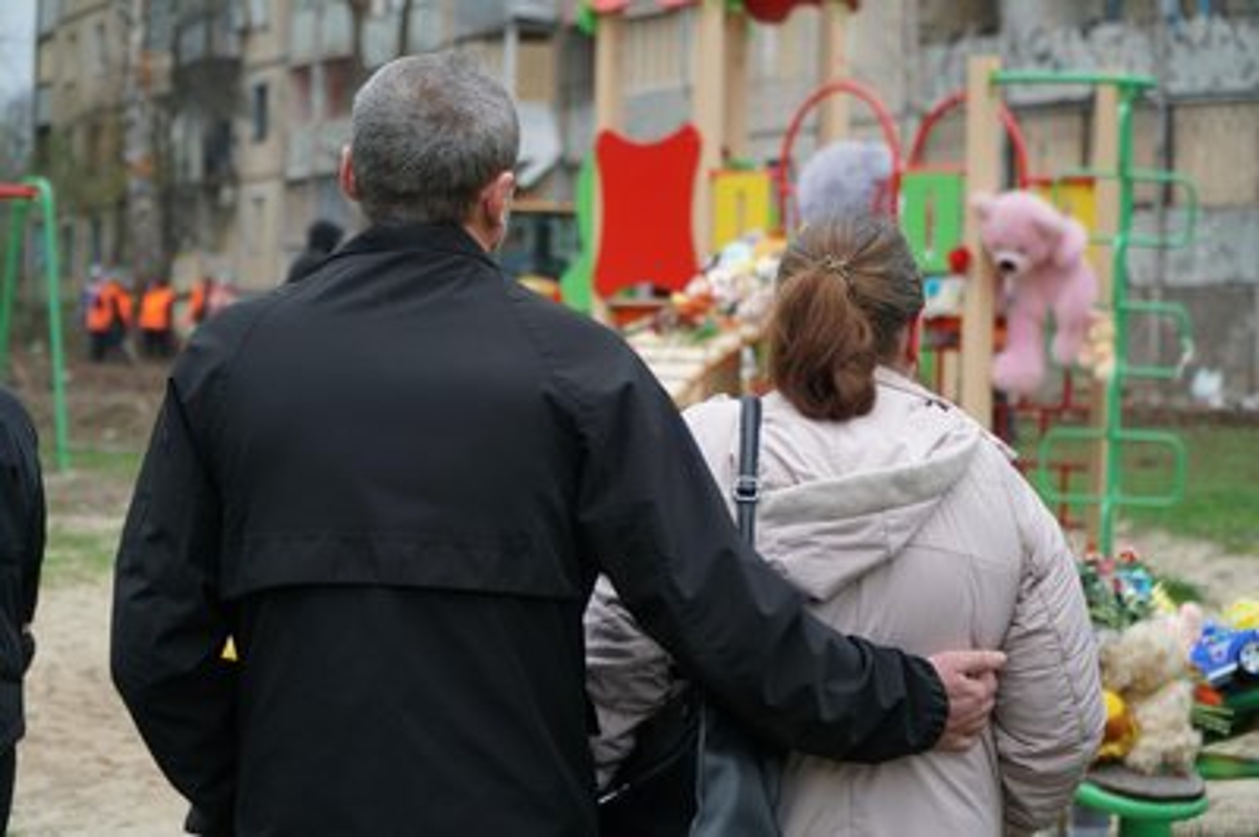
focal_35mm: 99
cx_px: 630
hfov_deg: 20.6
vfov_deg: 13.8
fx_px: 3459
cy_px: 418
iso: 500
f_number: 4
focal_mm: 66
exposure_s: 1/640
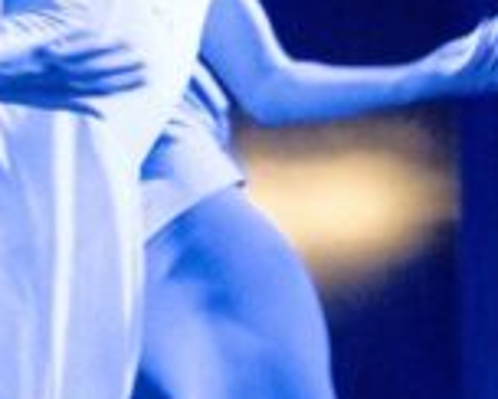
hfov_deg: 7.6
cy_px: 213
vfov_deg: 6.3
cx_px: -408
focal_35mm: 247
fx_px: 3645
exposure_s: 1/125
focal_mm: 40
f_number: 2.8
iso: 3200
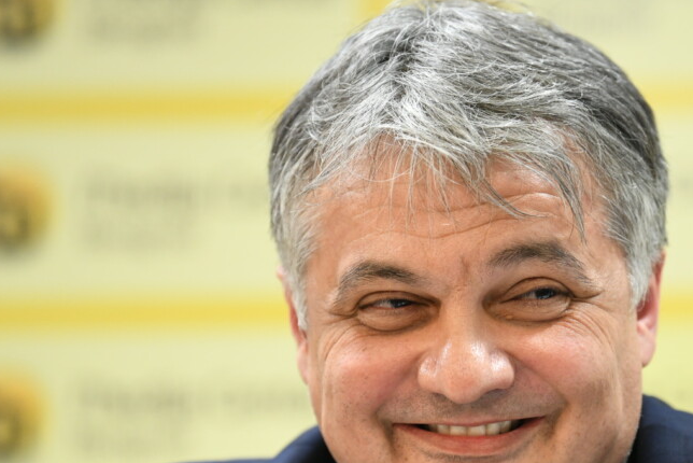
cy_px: 315
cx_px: 523
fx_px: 6124
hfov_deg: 6.5
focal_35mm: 318
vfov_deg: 4.3
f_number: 3.5
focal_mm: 200
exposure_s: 1/160
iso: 2000
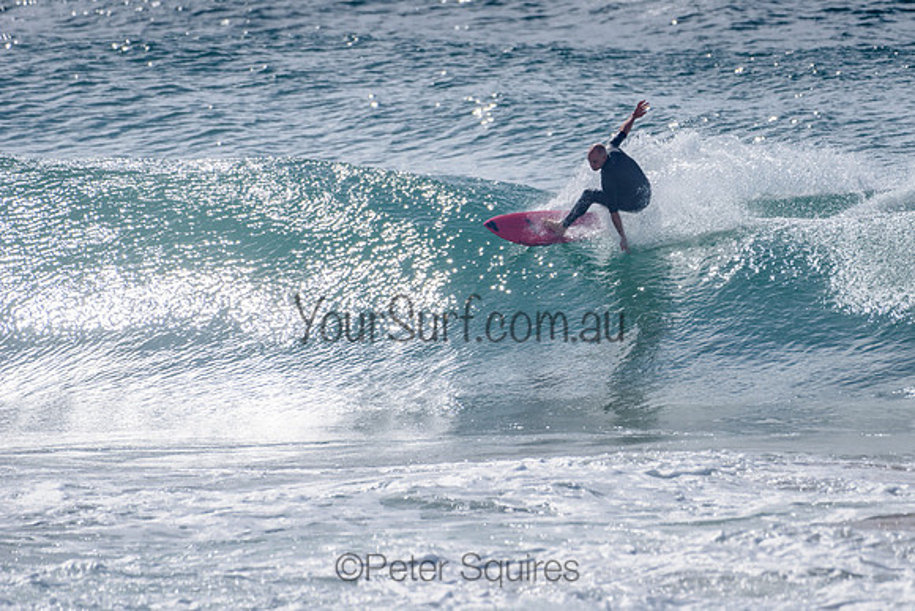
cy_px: 237
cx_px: 560
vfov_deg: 2.2
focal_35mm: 612
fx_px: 15562
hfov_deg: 3.4
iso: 64
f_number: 5.6
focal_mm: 500
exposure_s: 1/2000
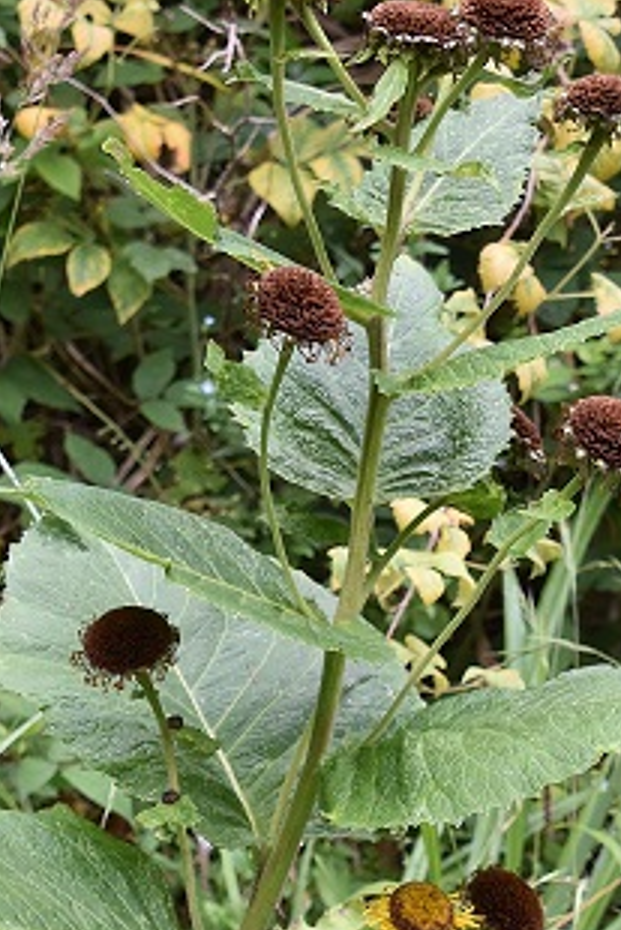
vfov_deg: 16.6
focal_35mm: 122
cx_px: 369
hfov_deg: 11.2
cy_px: 801
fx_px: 3153
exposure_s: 1/125
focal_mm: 28
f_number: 7.1
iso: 400
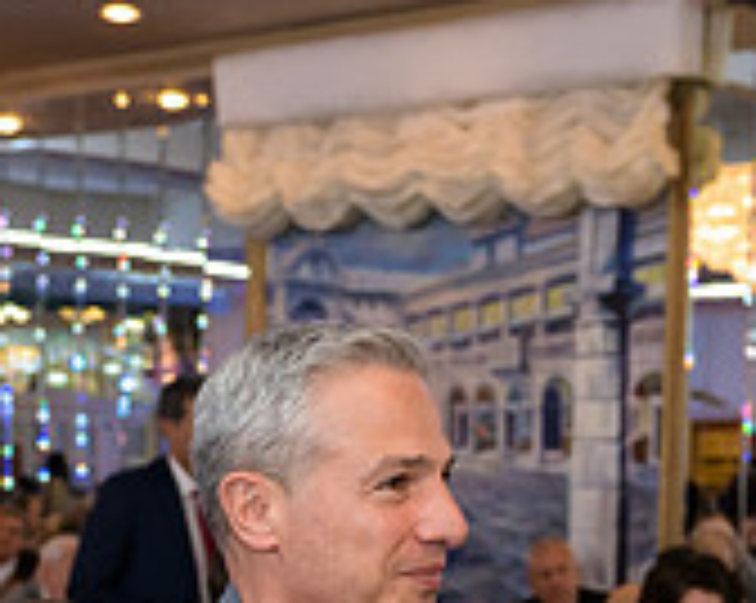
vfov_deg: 14.2
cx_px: 328
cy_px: 781
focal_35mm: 104
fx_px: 2324
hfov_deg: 18.5
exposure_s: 1/125
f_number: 3.2
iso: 1000
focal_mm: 32
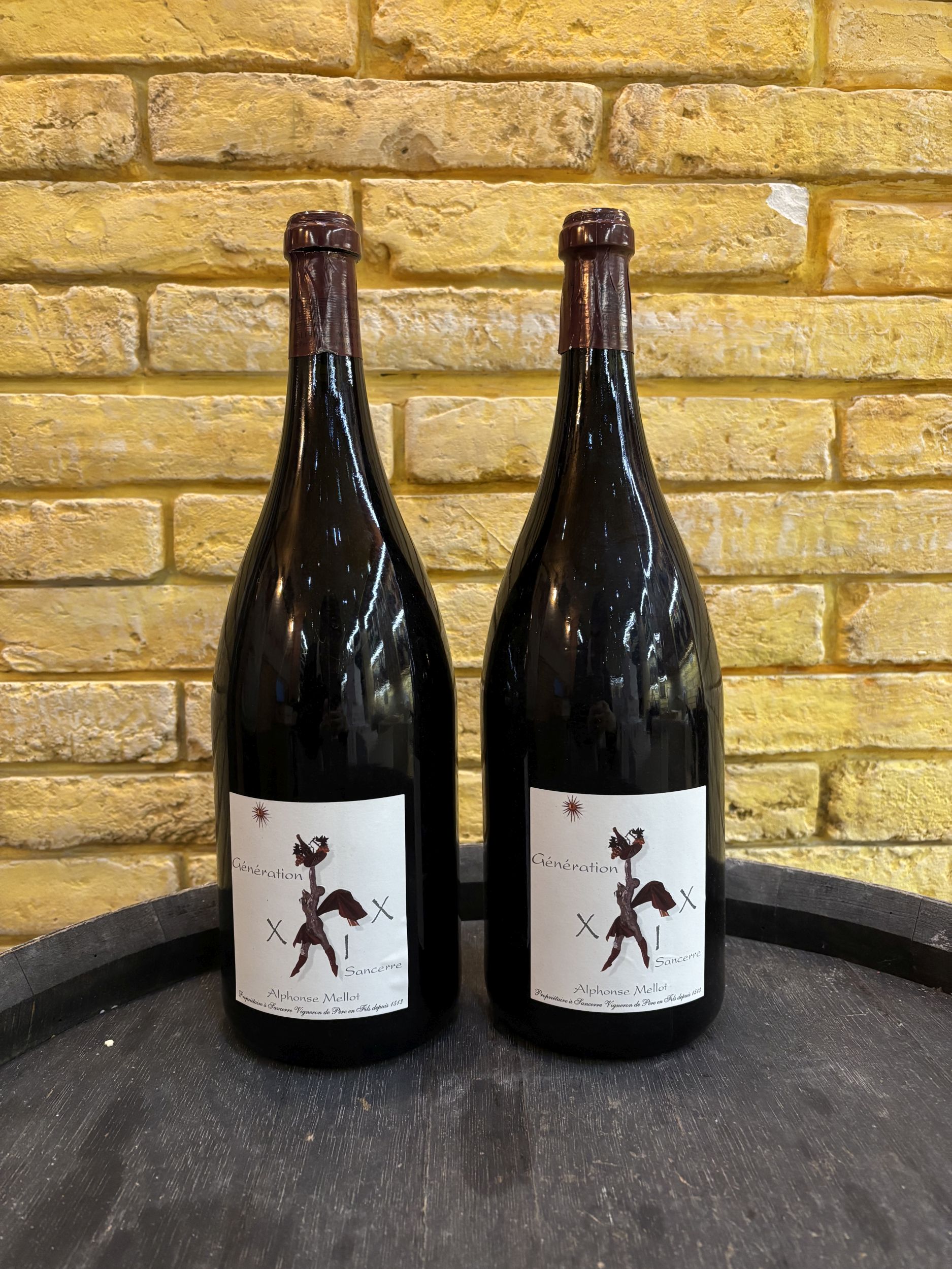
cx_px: 476
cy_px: 634
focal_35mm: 26
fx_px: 953
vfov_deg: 67.3
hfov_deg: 53.1
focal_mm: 5.96
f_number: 1.6
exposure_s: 1/50
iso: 400
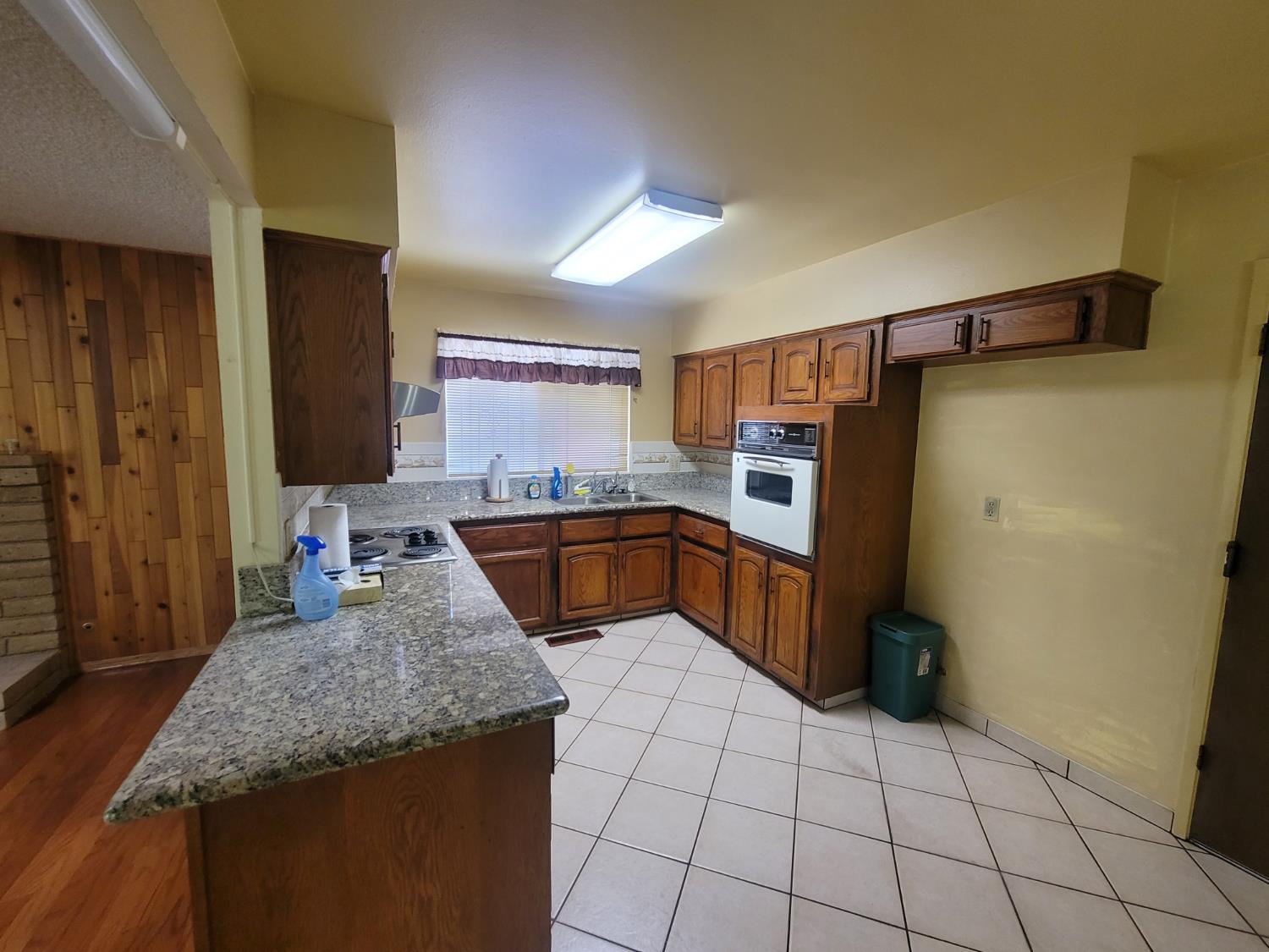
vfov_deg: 89.9
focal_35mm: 13
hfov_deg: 106.2
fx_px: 477
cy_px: 476
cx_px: 634
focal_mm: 2.2
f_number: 2.2
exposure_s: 1/60
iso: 200
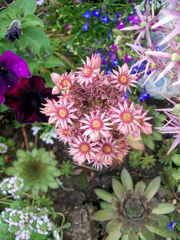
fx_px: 250
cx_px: 90
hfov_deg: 39.7
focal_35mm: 36
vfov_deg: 51.4
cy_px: 120
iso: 80
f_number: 2.7
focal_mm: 6
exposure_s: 1/43.6
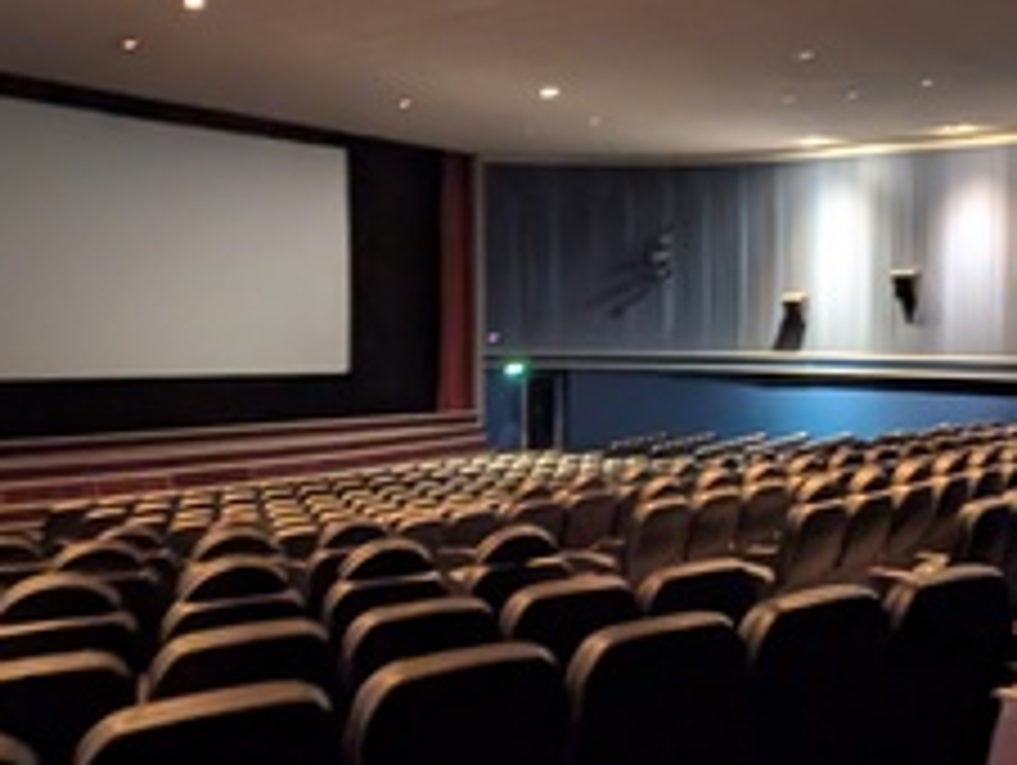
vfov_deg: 41.9
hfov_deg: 53.4
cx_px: 621
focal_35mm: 34
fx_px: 1000
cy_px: 400
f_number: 1.95
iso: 424
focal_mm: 2.23
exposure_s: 1/2.9
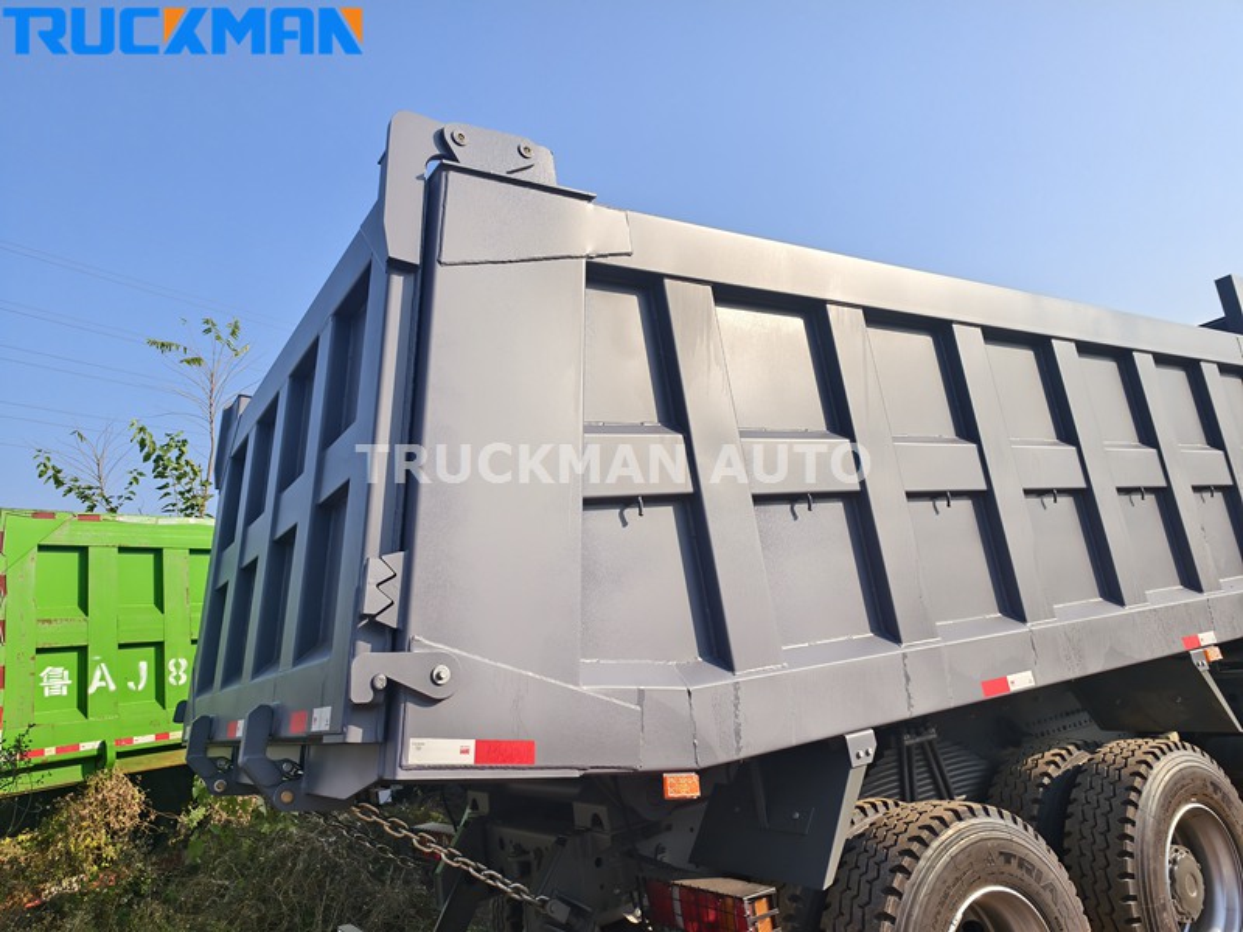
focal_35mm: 23
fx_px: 826
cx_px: 622
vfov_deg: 58.9
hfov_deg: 73.9
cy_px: 466
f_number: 1.57
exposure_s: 1/2404
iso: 72
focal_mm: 5.6
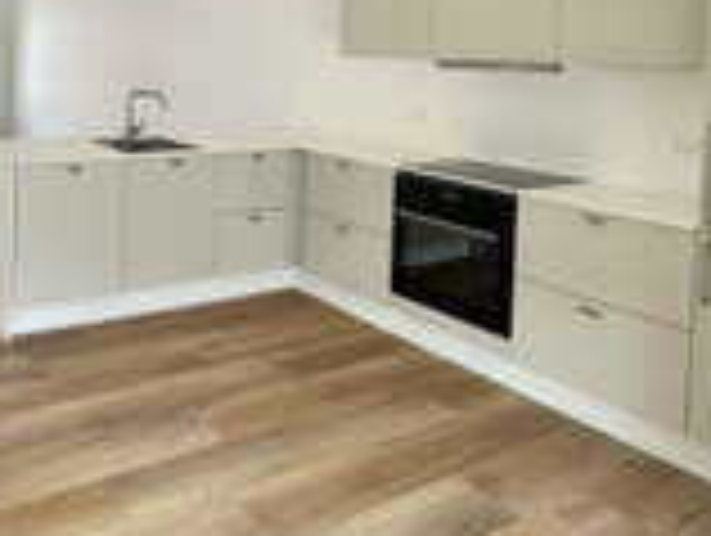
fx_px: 679
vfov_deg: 40.1
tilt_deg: -2.5
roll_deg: -2.4
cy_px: 63
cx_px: 79
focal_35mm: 33
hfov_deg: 49.6
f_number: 2.2
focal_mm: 2.22
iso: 50
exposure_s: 1/99
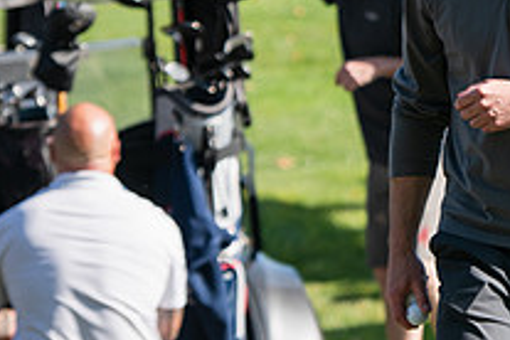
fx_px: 4760
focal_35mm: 336
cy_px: -4
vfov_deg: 4.1
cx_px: 586
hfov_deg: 6.1
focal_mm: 120
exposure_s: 1/800
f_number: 3.5
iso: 100
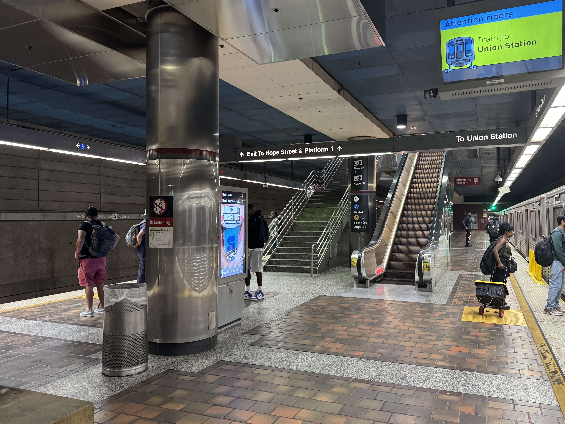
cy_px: 205
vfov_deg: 51.3
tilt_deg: +0.1
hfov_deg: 65.2
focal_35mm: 27
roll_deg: -1.1
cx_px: 305
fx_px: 441
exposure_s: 1/60
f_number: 1.78
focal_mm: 6.76
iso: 500
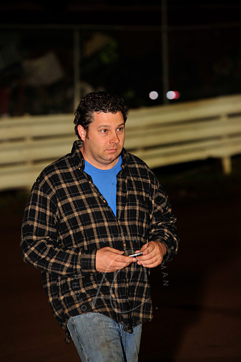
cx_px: 120
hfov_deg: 6.9
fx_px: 2011
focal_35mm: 200
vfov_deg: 10.3
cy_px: 181
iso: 500
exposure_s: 1/250
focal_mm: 200
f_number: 5.6
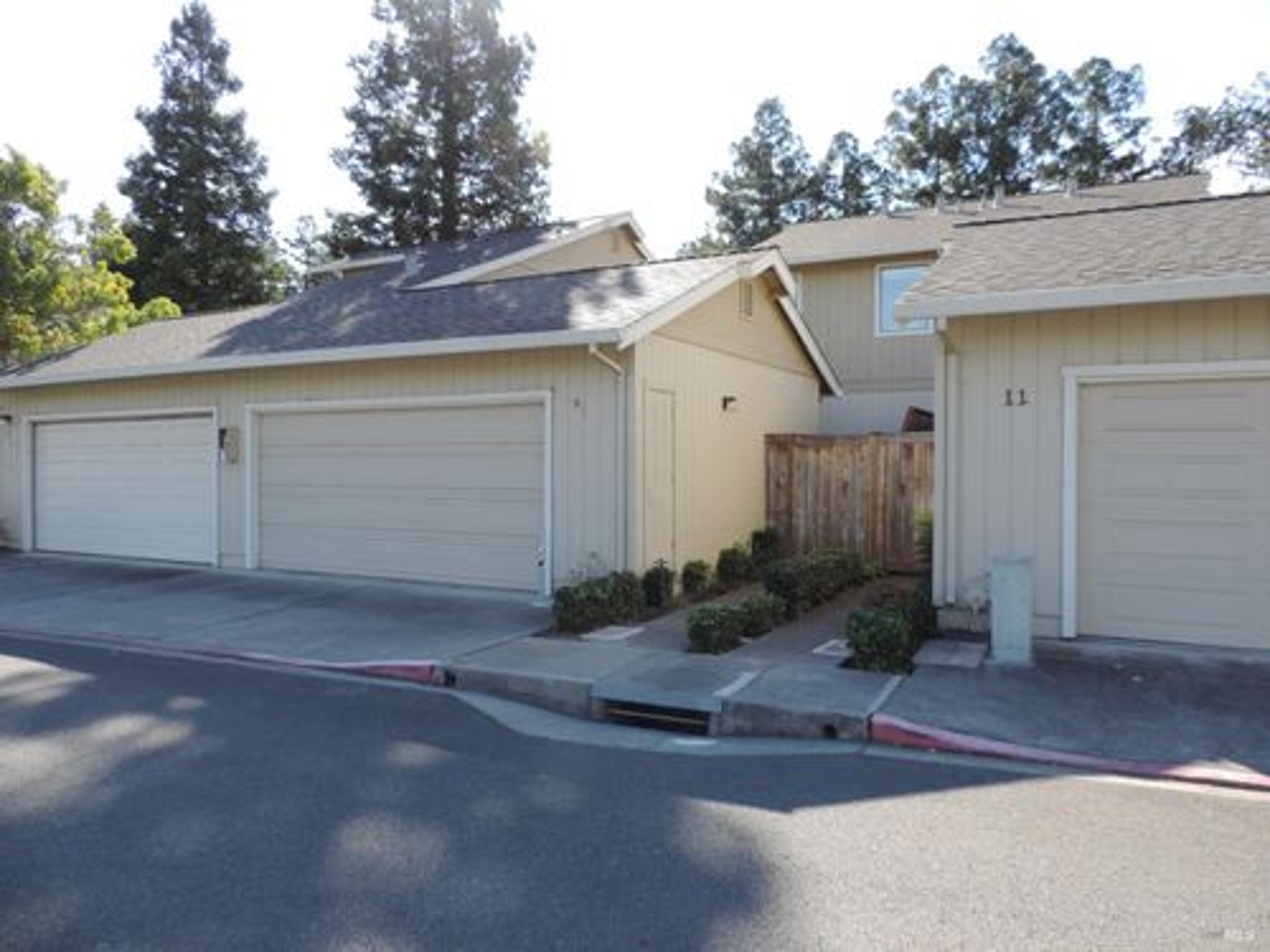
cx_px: 635
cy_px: 476
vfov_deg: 56.8
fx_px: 881
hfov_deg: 71.6
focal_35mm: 24
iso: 80
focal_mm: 4.3
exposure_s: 1/250
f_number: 3
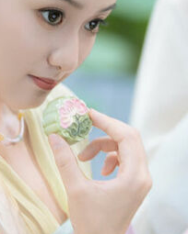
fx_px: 3220
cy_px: 111
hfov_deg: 3.3
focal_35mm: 463
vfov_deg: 4.2
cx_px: 229
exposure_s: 1/400
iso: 100
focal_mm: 120
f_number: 2.8
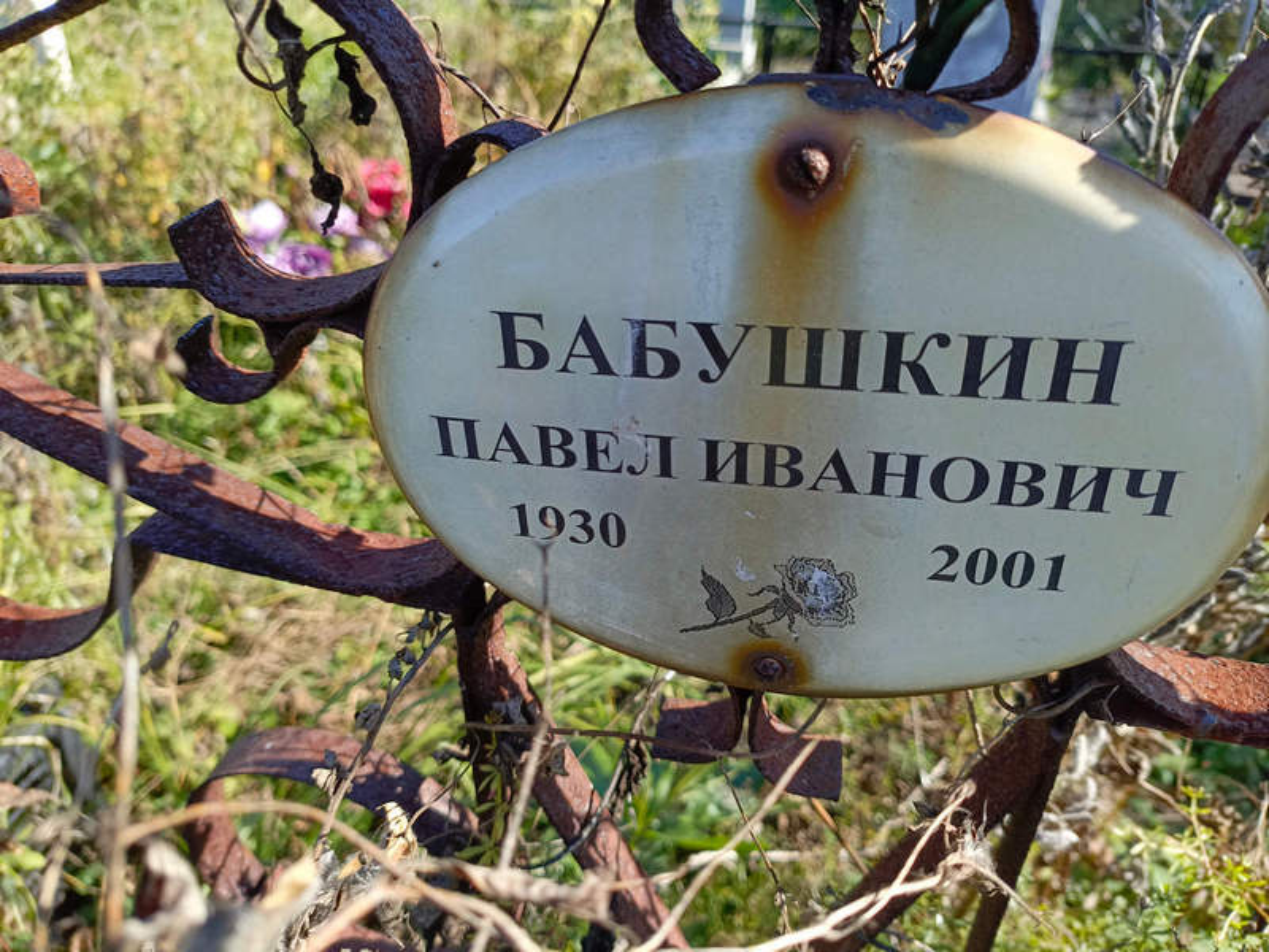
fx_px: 916
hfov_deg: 69.4
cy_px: 476
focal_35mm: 25
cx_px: 634
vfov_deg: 54.9
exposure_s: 1/324
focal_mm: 4.76
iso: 108
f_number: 1.69
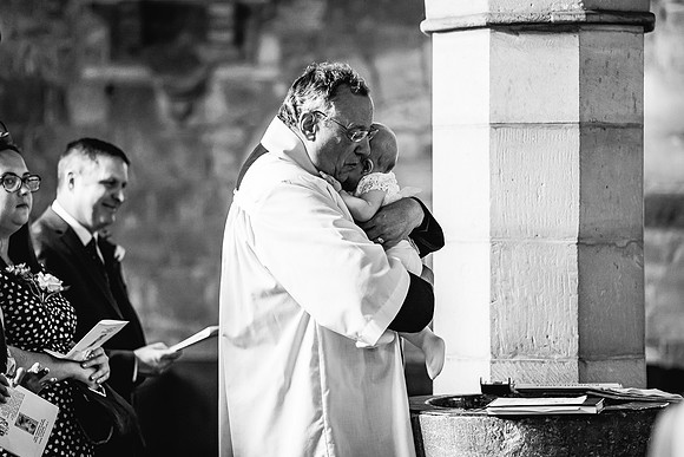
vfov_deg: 10.0
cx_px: 342
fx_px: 2603
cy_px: 228
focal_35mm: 137
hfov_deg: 15.0
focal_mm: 135
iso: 3200
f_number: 2
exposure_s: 1/320
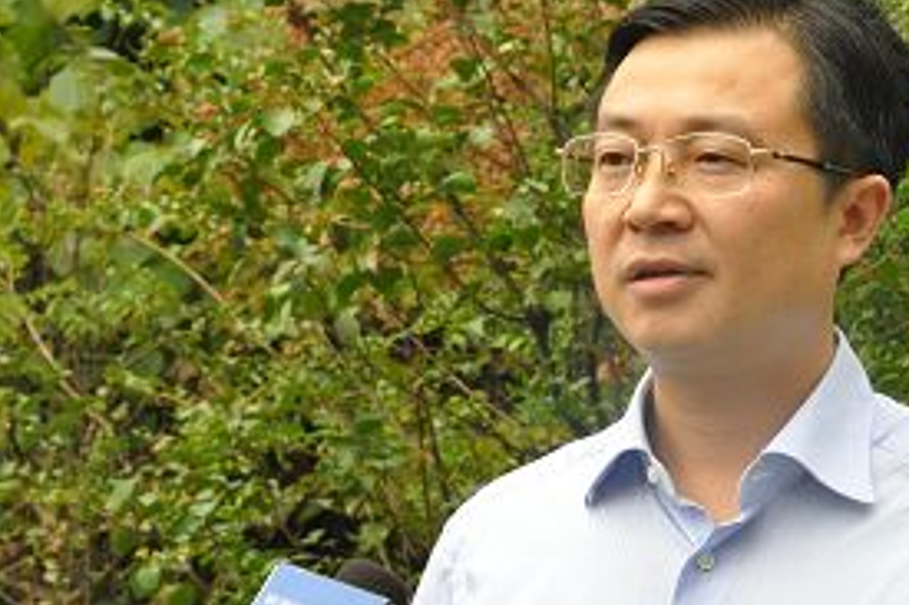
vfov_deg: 8.8
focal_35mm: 156
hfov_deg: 13.1
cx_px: 697
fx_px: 3936
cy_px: 365
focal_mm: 52
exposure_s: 1/640
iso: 1250
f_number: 13
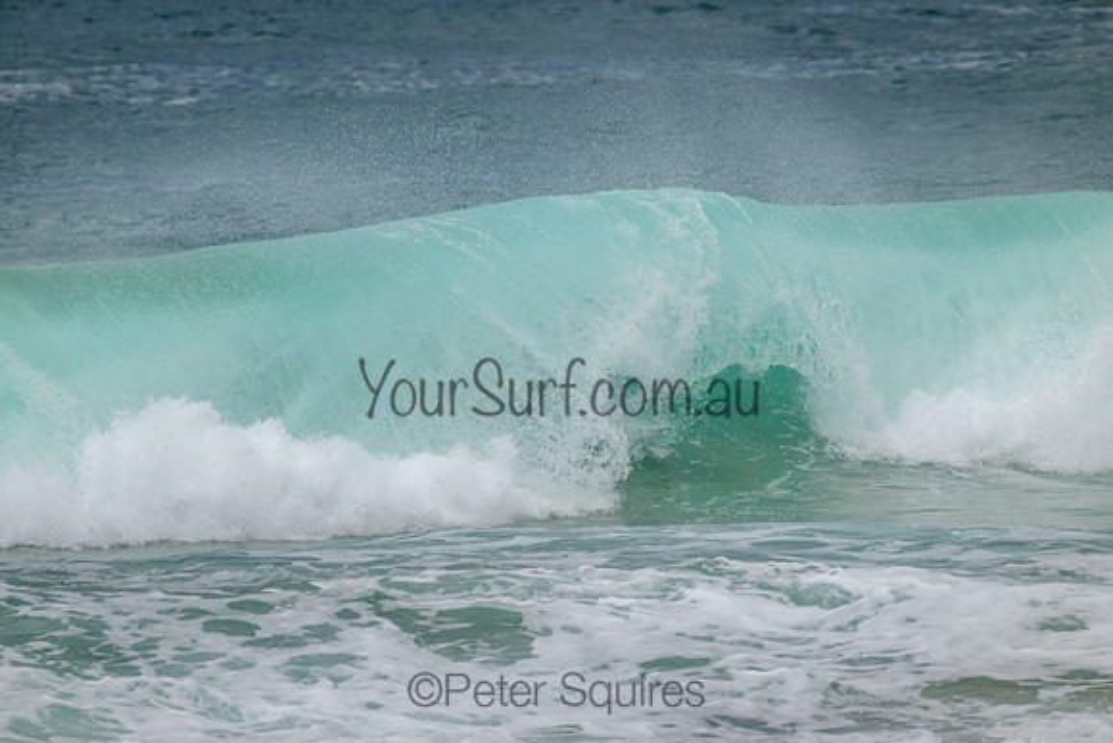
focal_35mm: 800
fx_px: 24738
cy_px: 372
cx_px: 556
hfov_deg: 2.6
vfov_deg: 1.7
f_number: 11
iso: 720
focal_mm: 800
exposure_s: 1/2000
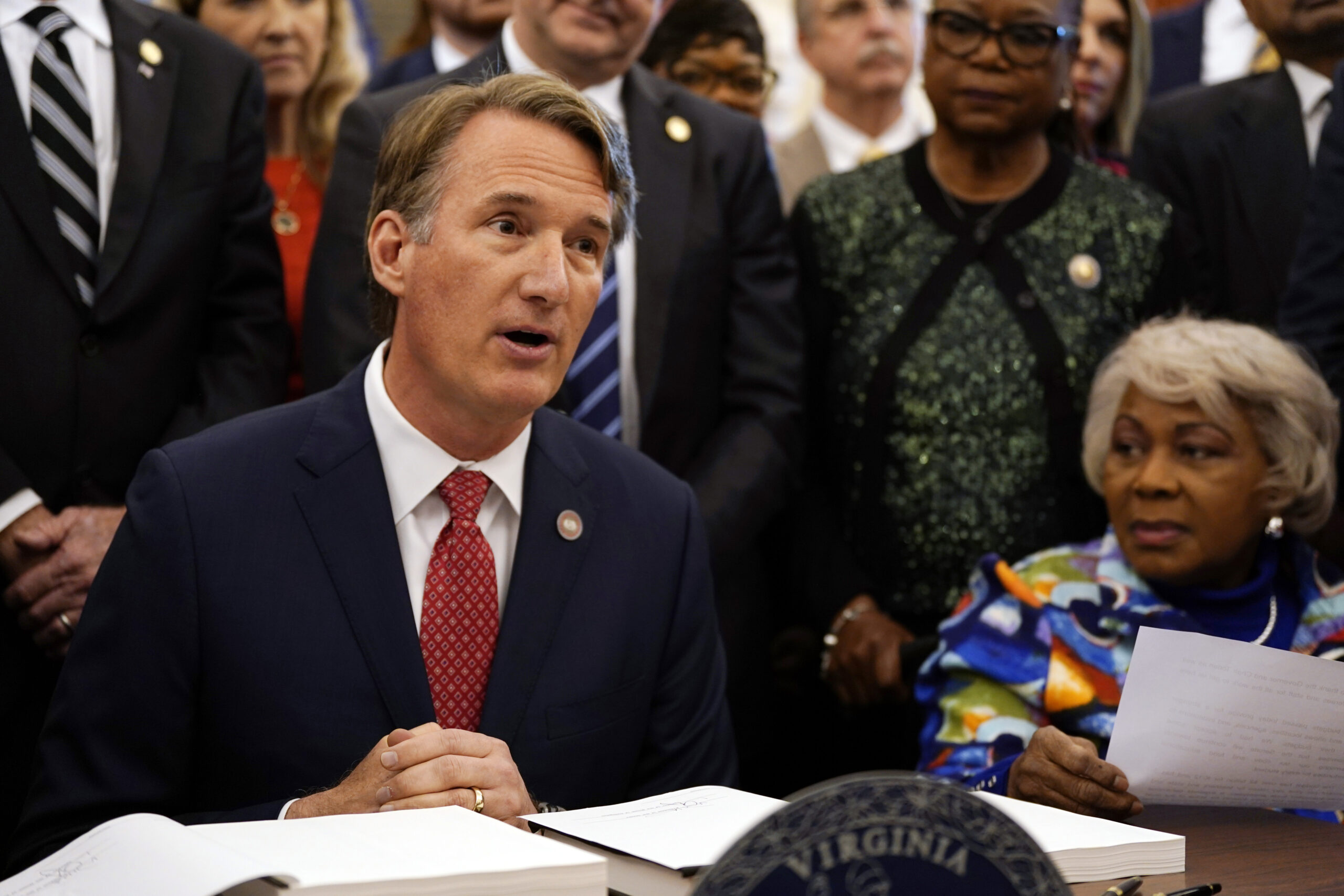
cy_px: 448
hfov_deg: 28.8
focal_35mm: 70
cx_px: 672
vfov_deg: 19.5
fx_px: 2613
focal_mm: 70
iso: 1600
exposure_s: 1/160
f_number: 2.8
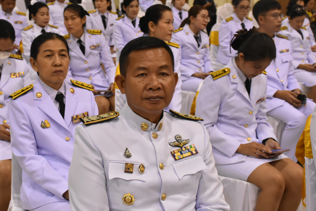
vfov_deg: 21.2
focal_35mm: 64
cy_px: 124
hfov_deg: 31.4
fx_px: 562
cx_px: 156
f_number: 5.6
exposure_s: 1/125
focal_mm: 32
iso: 3200
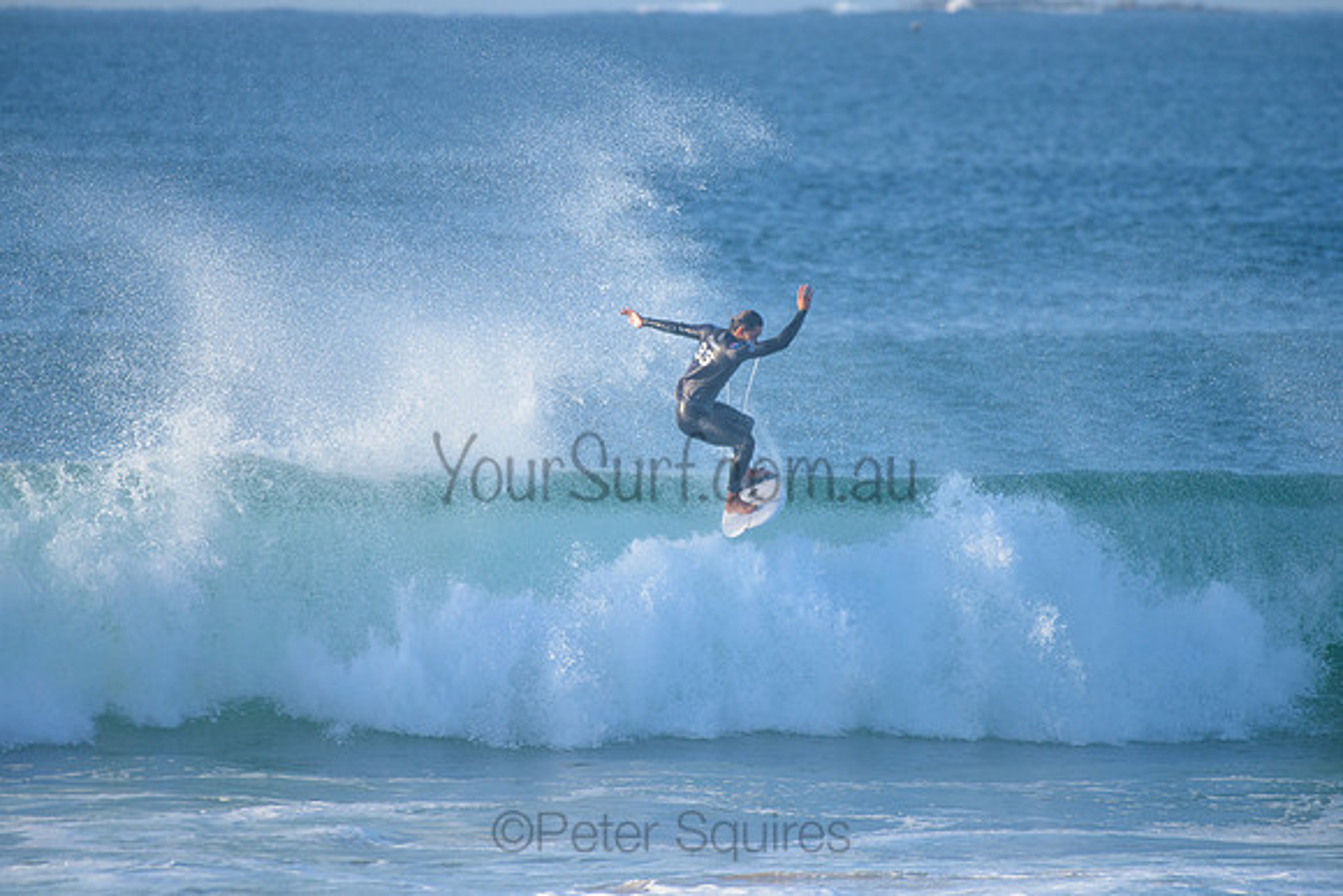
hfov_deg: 3.8
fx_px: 20137
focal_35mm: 540
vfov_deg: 2.5
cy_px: 427
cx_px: 673
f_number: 5.6
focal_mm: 500
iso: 500
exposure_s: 1/2000
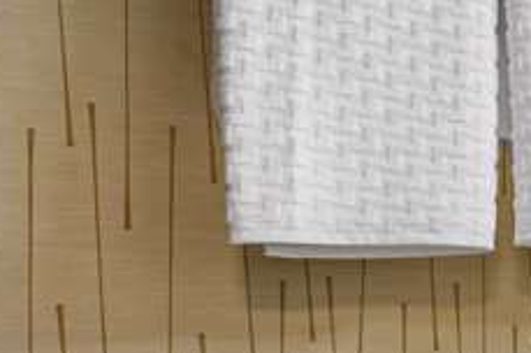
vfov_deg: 19.3
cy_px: 305
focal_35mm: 69
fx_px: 1020
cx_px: 1097
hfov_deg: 18.1
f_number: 10
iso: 200
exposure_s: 1/20
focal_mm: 15.5
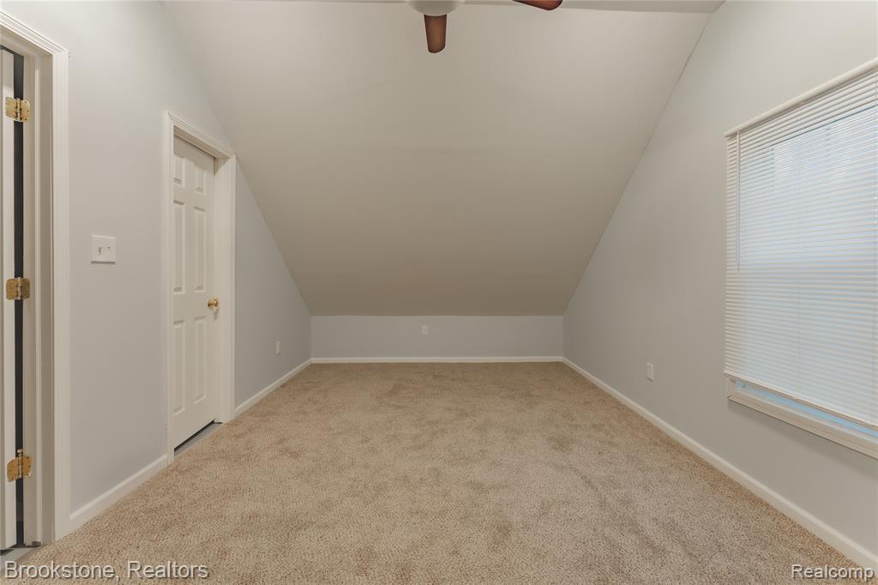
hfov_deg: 104.3
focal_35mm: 14
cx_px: 439
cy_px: 292
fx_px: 341
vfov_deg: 81.2
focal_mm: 14
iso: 250
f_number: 16
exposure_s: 1/4
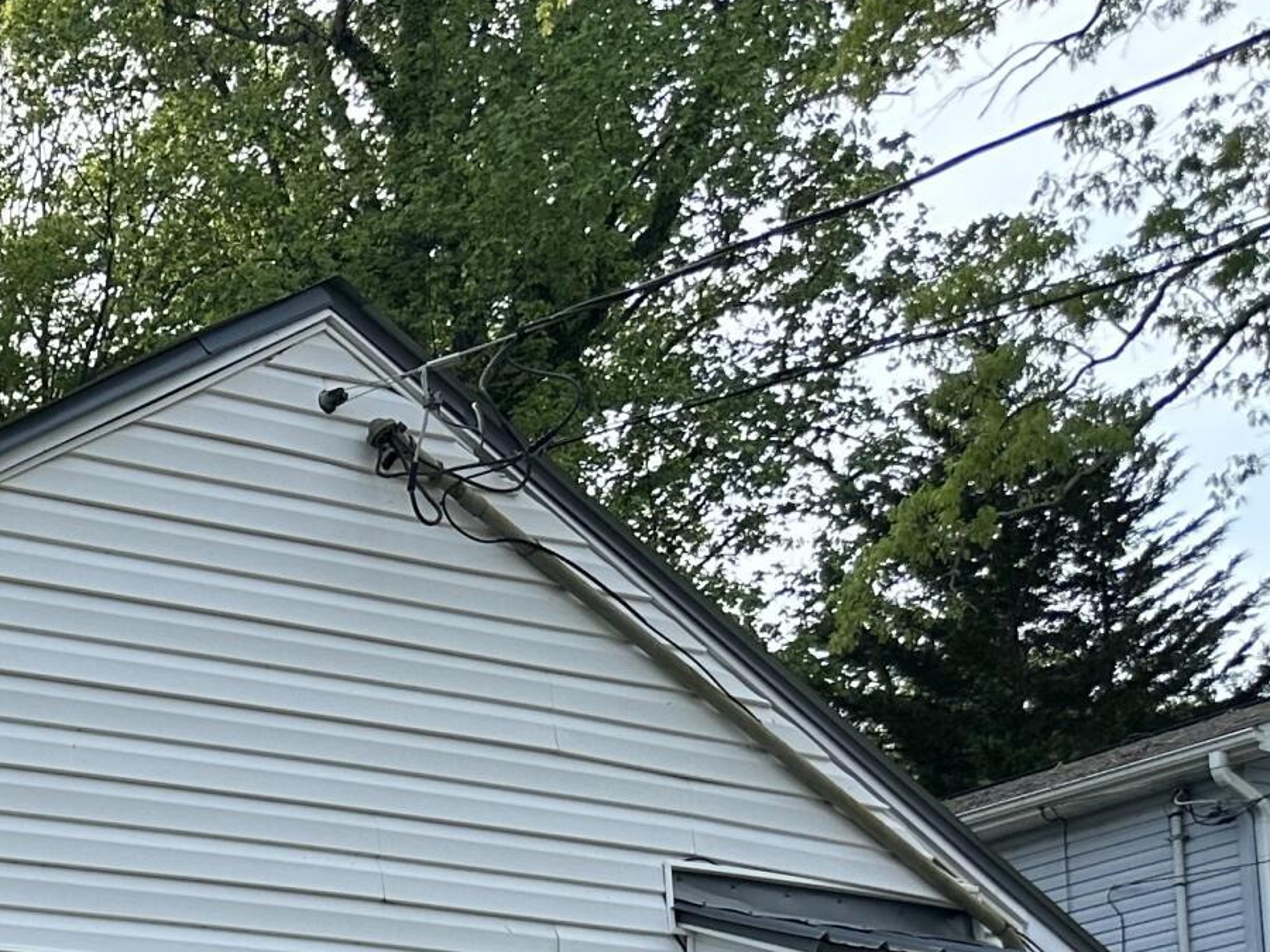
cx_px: -755
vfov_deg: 16.6
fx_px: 2935
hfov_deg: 20.2
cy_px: 1478
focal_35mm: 80
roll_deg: +1.1
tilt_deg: +3.7
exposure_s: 1/1212
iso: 80
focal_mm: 6.86
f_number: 1.78
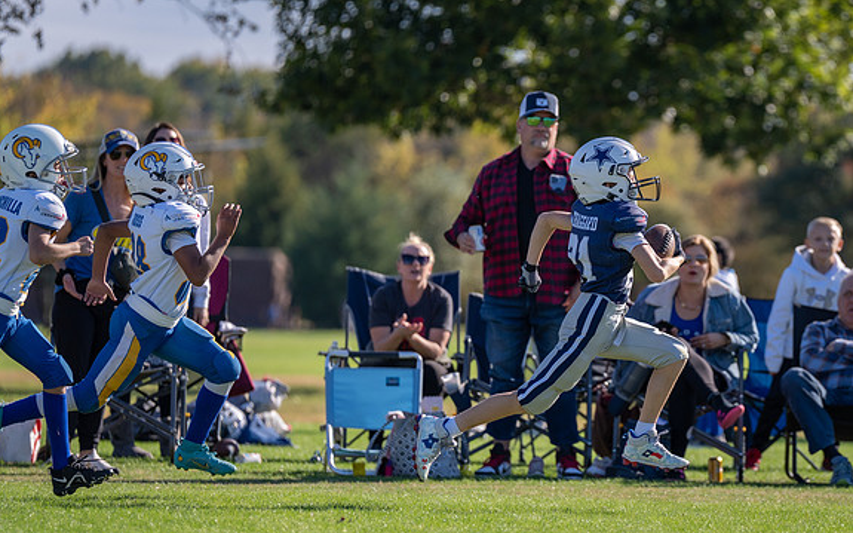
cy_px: 299
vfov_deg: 3.9
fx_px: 7762
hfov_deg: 6.3
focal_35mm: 334
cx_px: 651
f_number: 2.8
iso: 100
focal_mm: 200
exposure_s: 1/2000
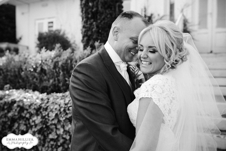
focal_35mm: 35
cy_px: 76
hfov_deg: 54.4
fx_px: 220
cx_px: 113
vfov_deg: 37.9
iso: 200
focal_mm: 35
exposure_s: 1/1250
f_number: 3.2
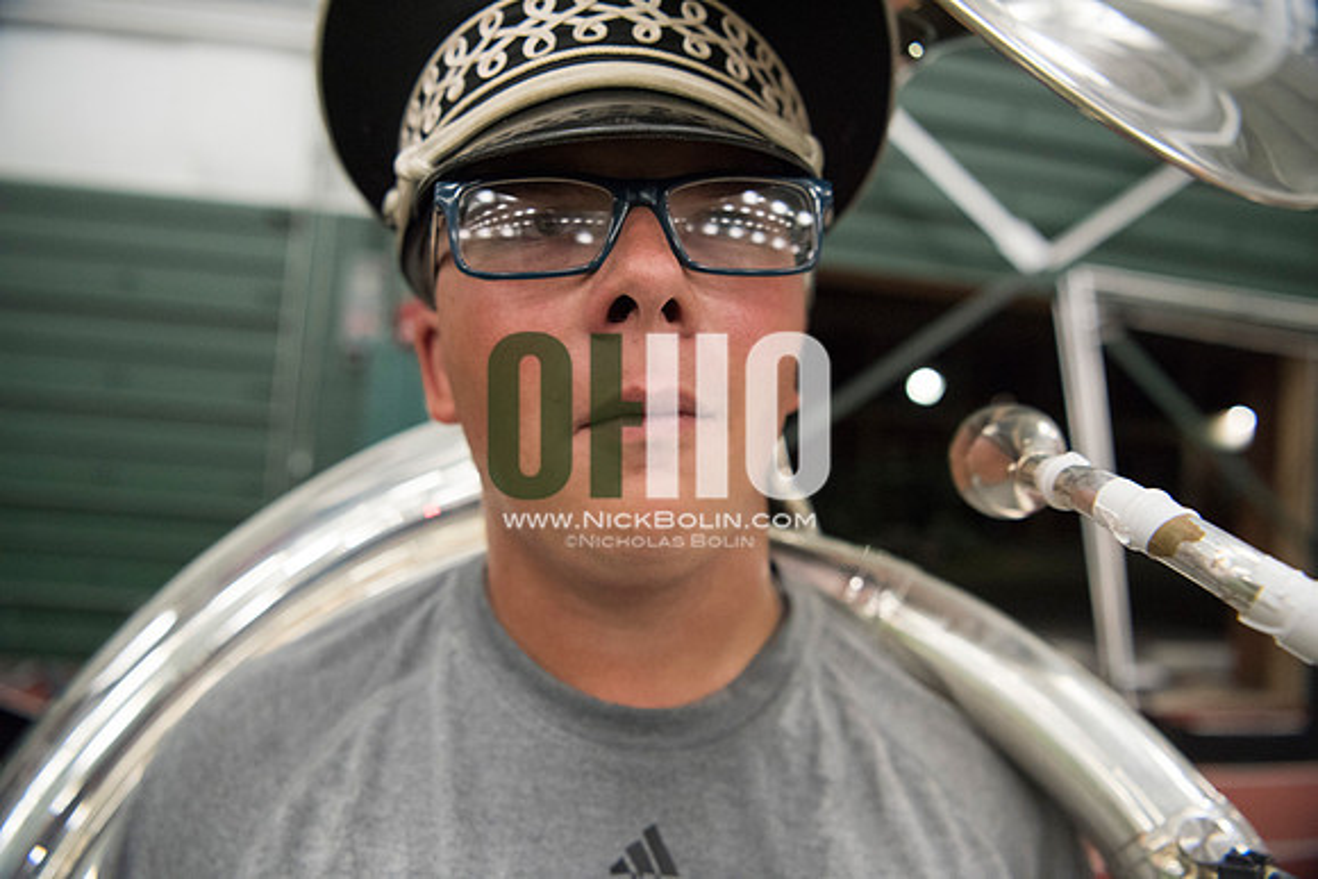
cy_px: 440
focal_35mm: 24
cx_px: 659
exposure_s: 1/200
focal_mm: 24
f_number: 3.2
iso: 3200
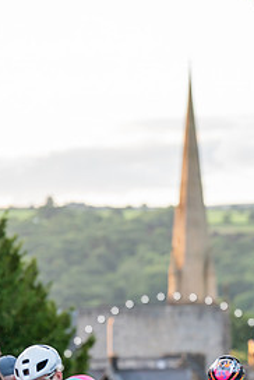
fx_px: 2058
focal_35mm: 195
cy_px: 305
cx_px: 201
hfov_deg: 7.1
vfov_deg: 10.5
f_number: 2.8
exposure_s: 1/1000
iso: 2000
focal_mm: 118
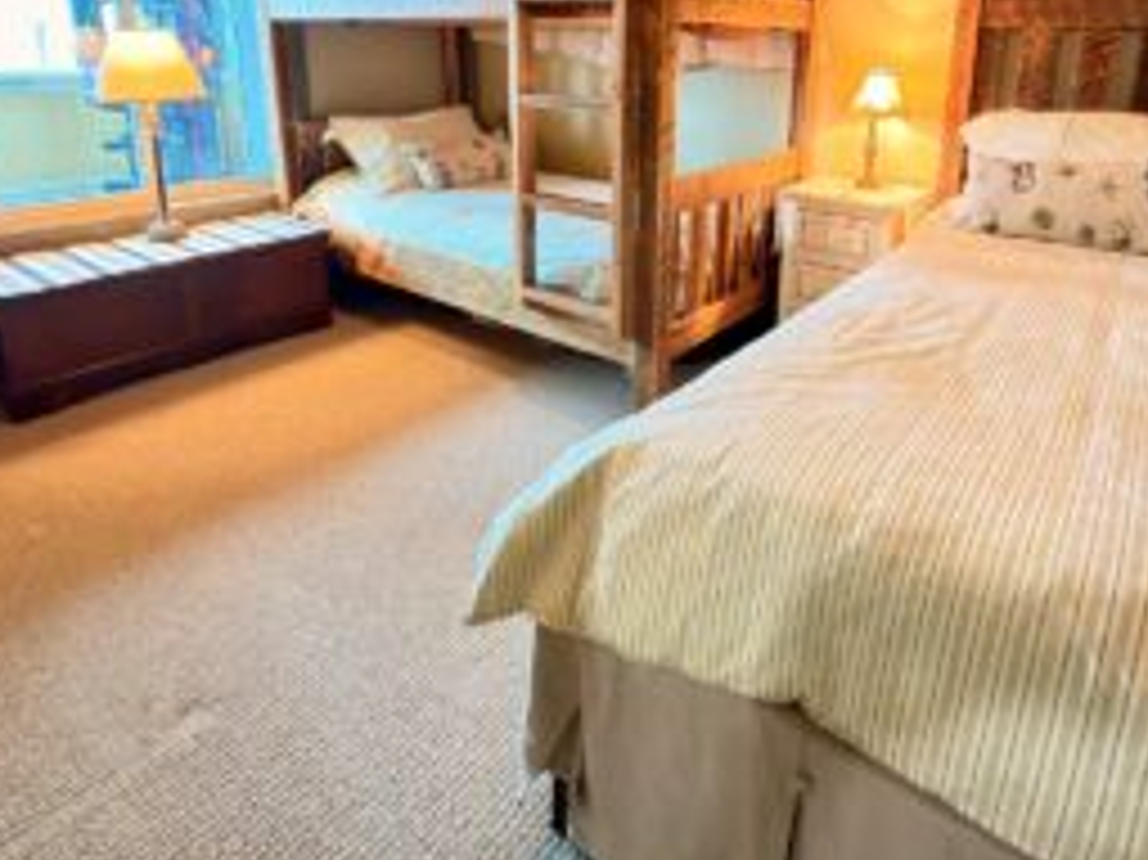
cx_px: 653
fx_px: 729
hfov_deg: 76.0
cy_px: 221
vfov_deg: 58.1
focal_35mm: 22
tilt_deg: -14.6
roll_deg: -0.8
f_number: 2.2
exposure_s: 1/17
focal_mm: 2.22
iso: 500
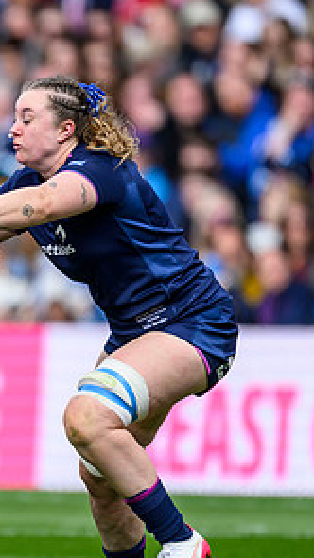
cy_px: 297
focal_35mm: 1417
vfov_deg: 1.5
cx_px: -128
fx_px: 20968
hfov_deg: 0.9
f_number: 4
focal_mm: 560
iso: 500
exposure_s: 1/1600
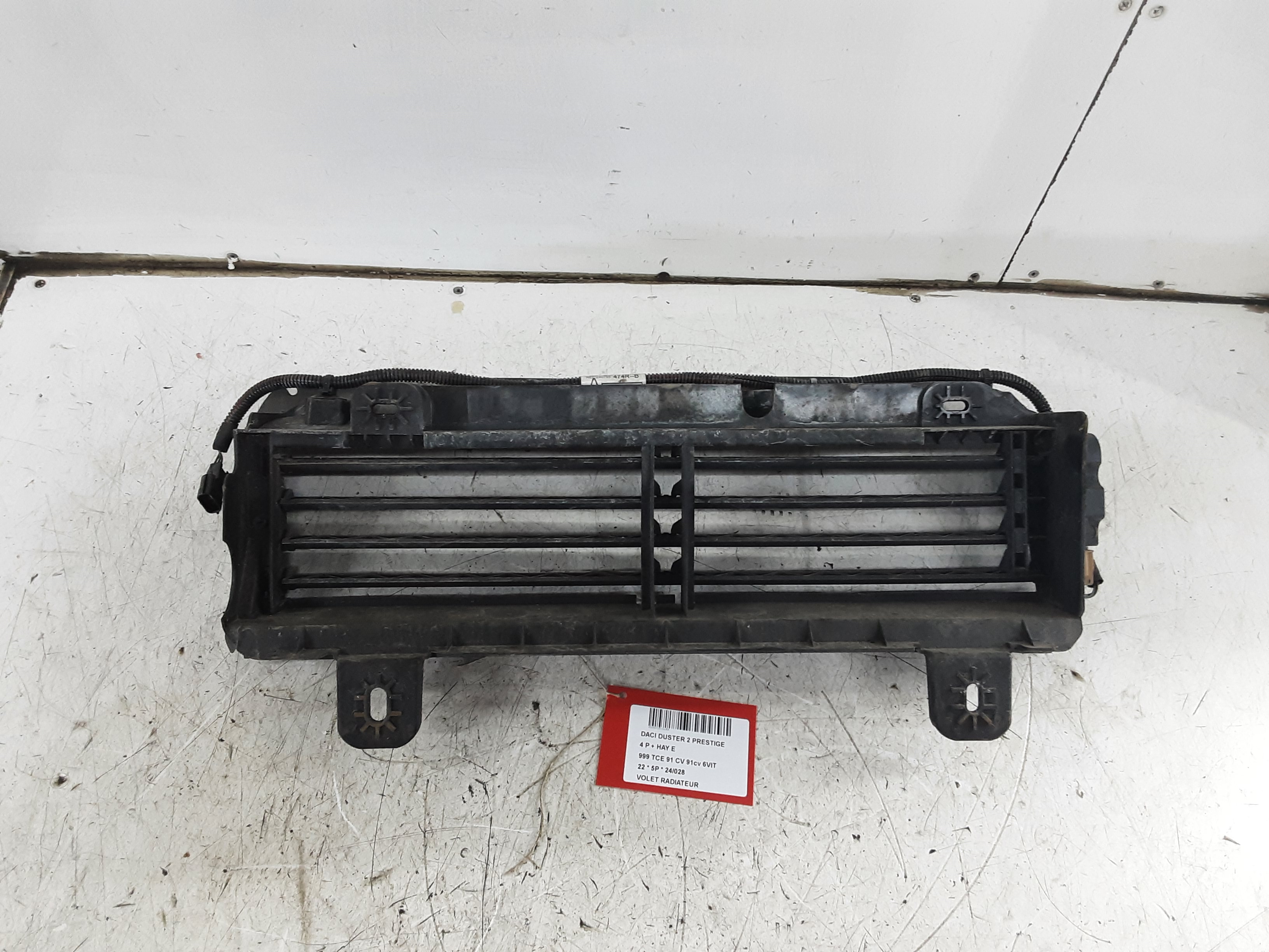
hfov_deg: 65.3
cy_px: 476
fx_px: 990
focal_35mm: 27
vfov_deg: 51.4
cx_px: 634
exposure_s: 1/33
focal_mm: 2.91
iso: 125
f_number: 1.9
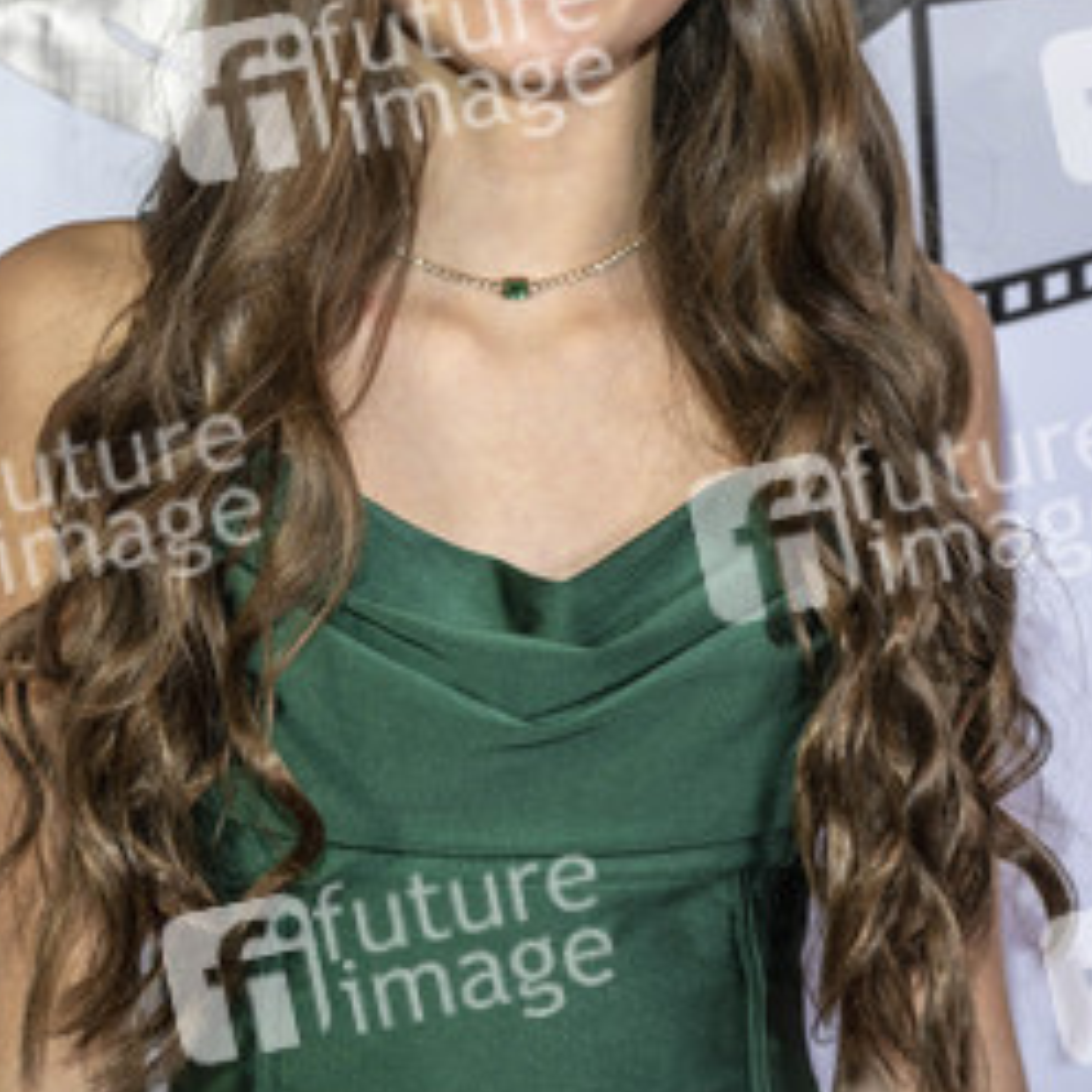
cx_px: 515
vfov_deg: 14.3
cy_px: 299
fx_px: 4354
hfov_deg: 14.3
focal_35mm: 122
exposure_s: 1/200
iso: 800
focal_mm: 89
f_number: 5.6
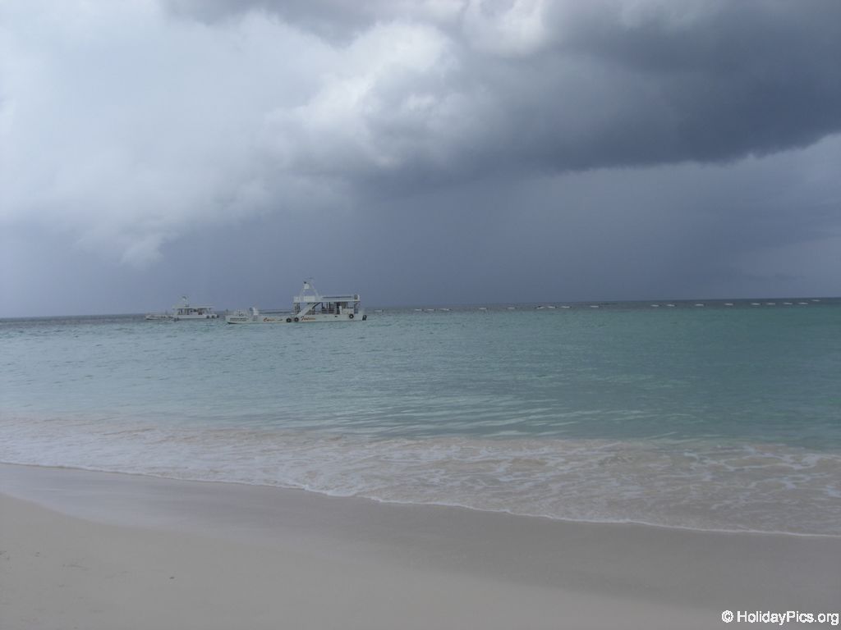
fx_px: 923
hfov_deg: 49.0
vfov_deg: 37.7
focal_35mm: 38
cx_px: 420
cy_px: 315
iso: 64
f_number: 8
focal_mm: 6.2
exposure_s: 1/200
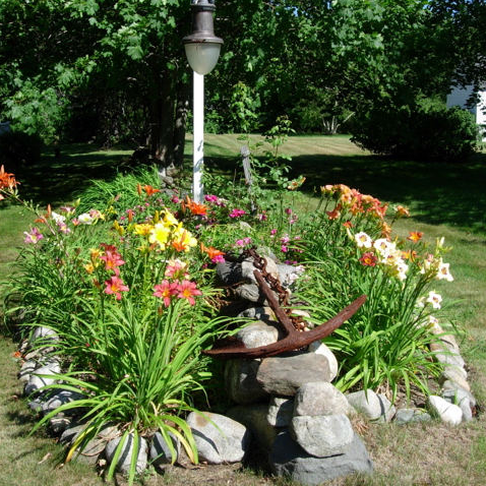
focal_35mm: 45
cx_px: 243
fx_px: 715
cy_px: 242
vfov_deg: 37.6
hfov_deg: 37.6
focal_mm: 7.8
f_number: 4.8
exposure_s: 1/456
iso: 64
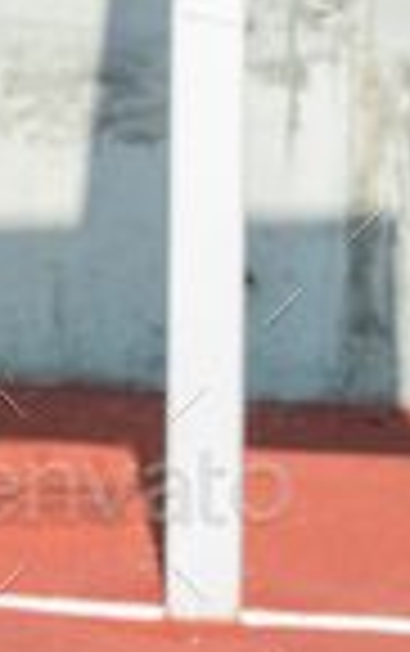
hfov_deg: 4.1
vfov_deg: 6.4
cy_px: -893
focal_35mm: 311
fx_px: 5544
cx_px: -599
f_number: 10
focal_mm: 50
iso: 250
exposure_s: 1/250
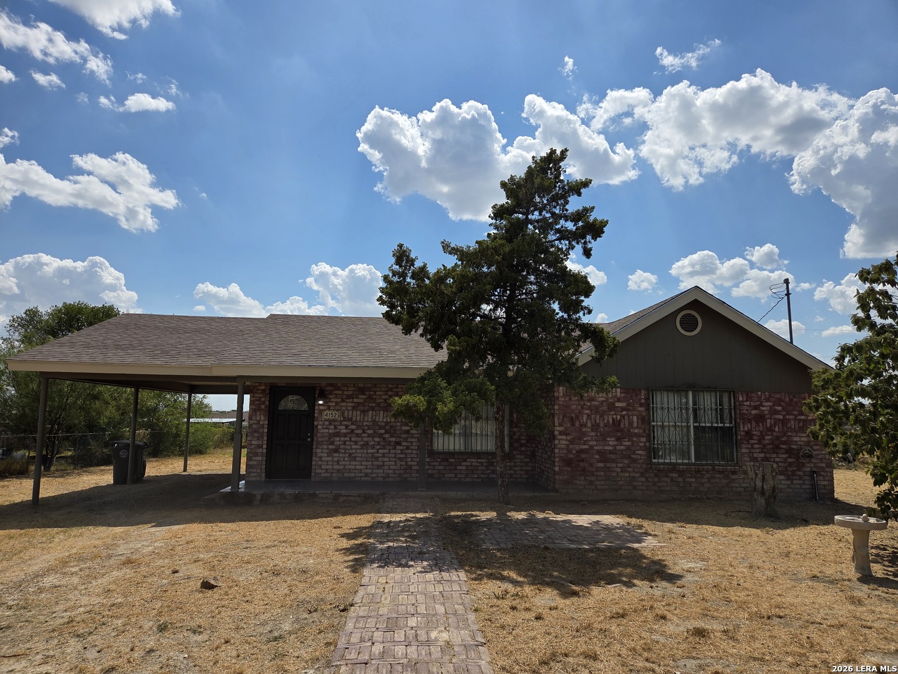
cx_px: 449
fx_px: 597
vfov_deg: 58.9
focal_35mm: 23
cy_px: 337
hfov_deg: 73.9
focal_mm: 5.4
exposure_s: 1/7891
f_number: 1.8
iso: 64
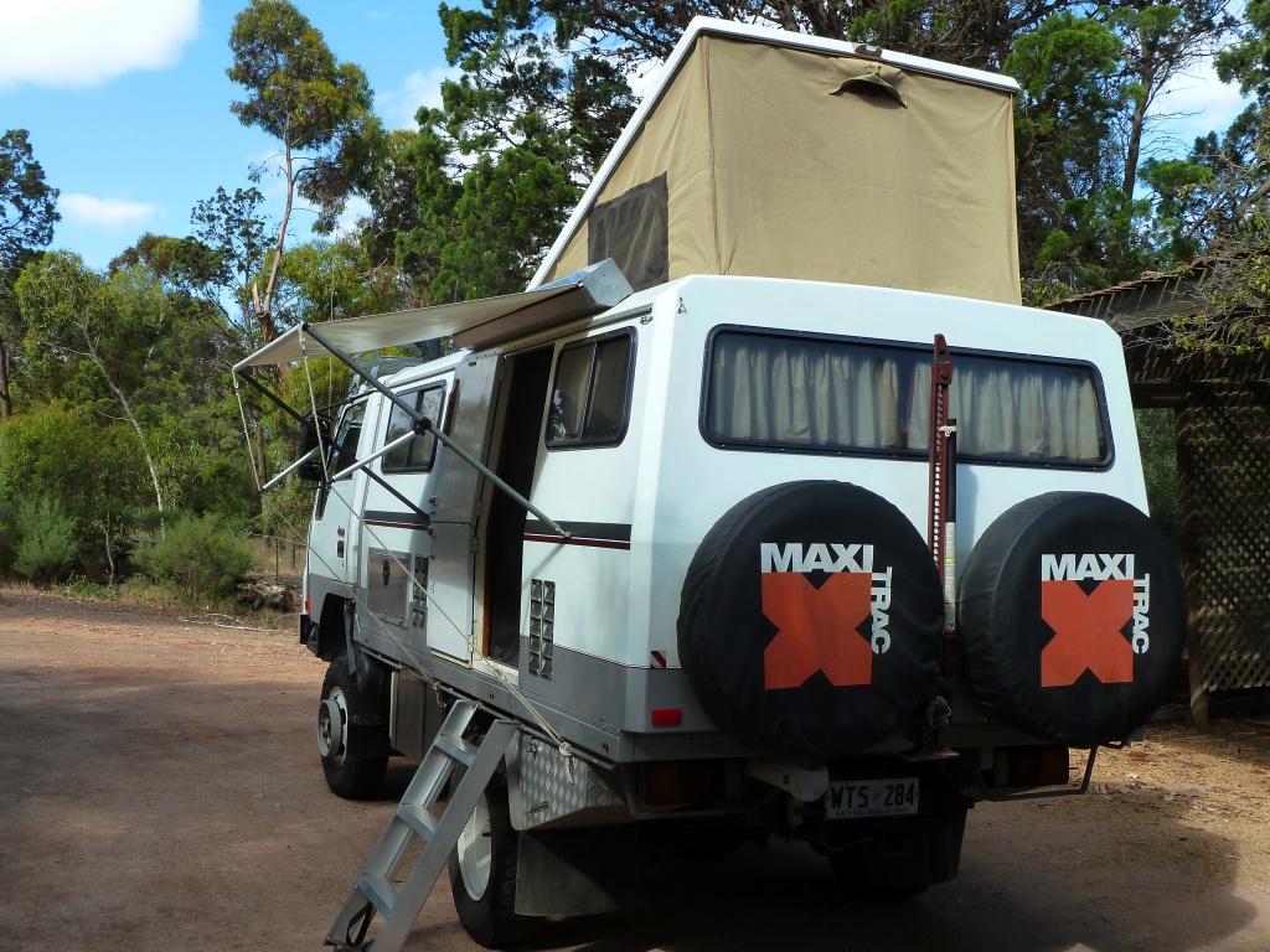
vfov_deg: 38.7
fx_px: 1357
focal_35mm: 37
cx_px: 635
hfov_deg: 50.1
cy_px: 476
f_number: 4
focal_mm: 6.1
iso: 125
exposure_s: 1/320
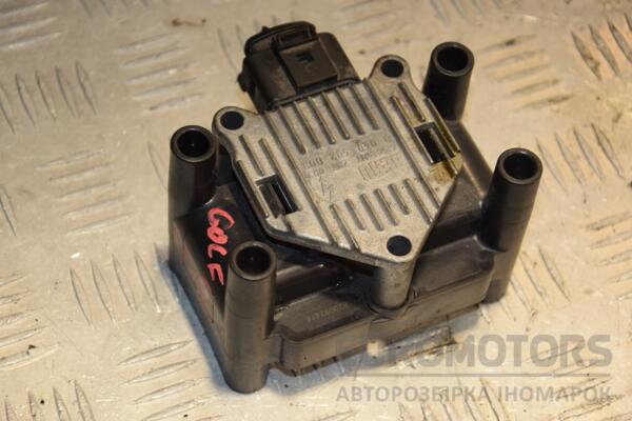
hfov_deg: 19.5
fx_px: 1843
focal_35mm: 105
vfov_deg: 13.0
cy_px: 210
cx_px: 316
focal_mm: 70
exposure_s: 1/200
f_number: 5.6
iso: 800
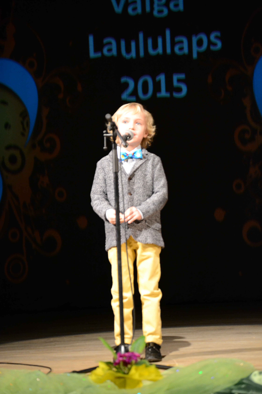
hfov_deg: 10.8
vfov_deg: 16.1
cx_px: 131
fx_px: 1392
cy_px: 197
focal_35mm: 128
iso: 1600
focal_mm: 85
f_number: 4.5
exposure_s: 1/50
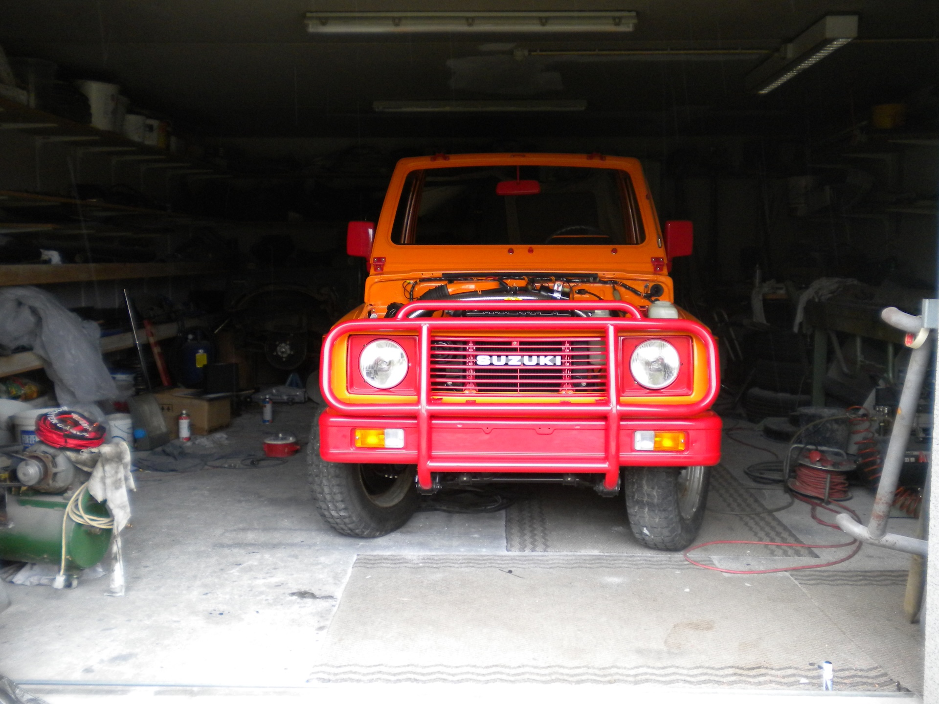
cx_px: 470
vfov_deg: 40.7
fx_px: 949
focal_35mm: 35
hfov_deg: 52.6
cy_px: 352
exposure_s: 1/58
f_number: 3.1
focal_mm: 6.3
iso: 225
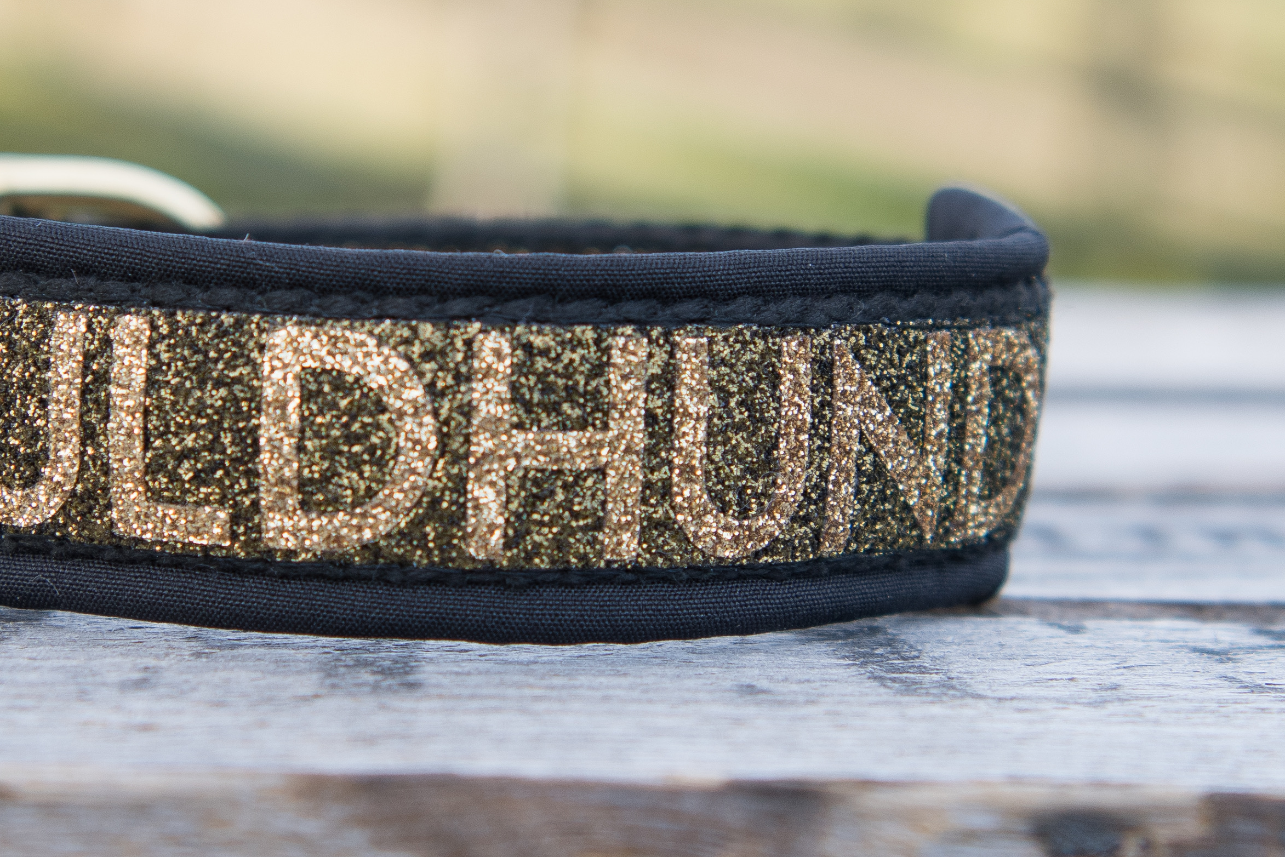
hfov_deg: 13.4
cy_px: 413
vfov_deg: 9.0
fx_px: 5462
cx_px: 451
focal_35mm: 153
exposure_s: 1/200
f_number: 4
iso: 125
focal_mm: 42
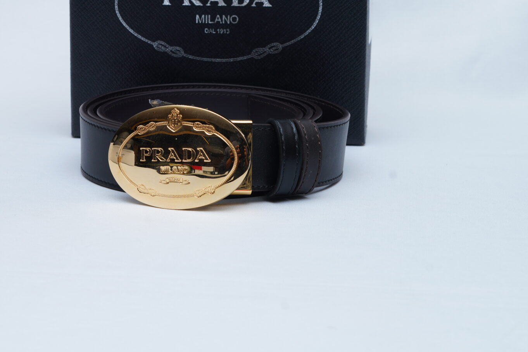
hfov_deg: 21.6
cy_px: 52
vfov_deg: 14.4
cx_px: 180
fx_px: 1379
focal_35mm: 94
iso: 160
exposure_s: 1/160
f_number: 9
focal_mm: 50
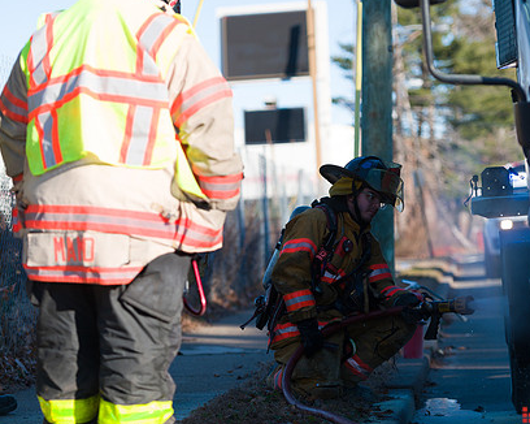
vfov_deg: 11.3
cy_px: 224
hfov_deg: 14.2
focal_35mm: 136
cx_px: 238
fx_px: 2132
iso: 200
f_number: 3.2
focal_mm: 102
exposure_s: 1/1250
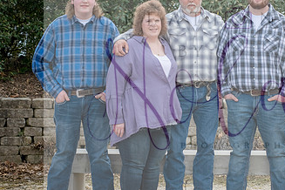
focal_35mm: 142
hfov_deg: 14.4
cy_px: 68
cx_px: 201
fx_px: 1124
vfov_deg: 9.7
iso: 400
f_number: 7.1
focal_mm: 80
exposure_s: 1/640
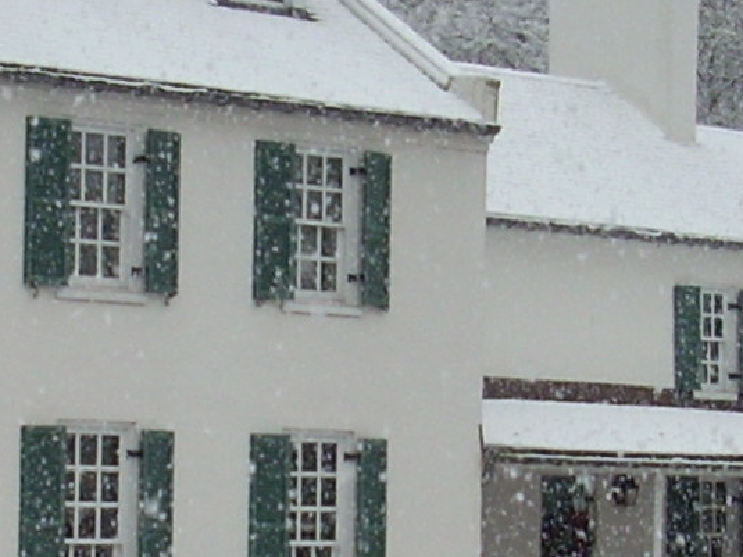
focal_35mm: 177
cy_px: 401
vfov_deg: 8.4
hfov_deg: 11.2
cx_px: 317
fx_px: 3798
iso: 64
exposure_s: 1/185
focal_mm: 6.2
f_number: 2.8
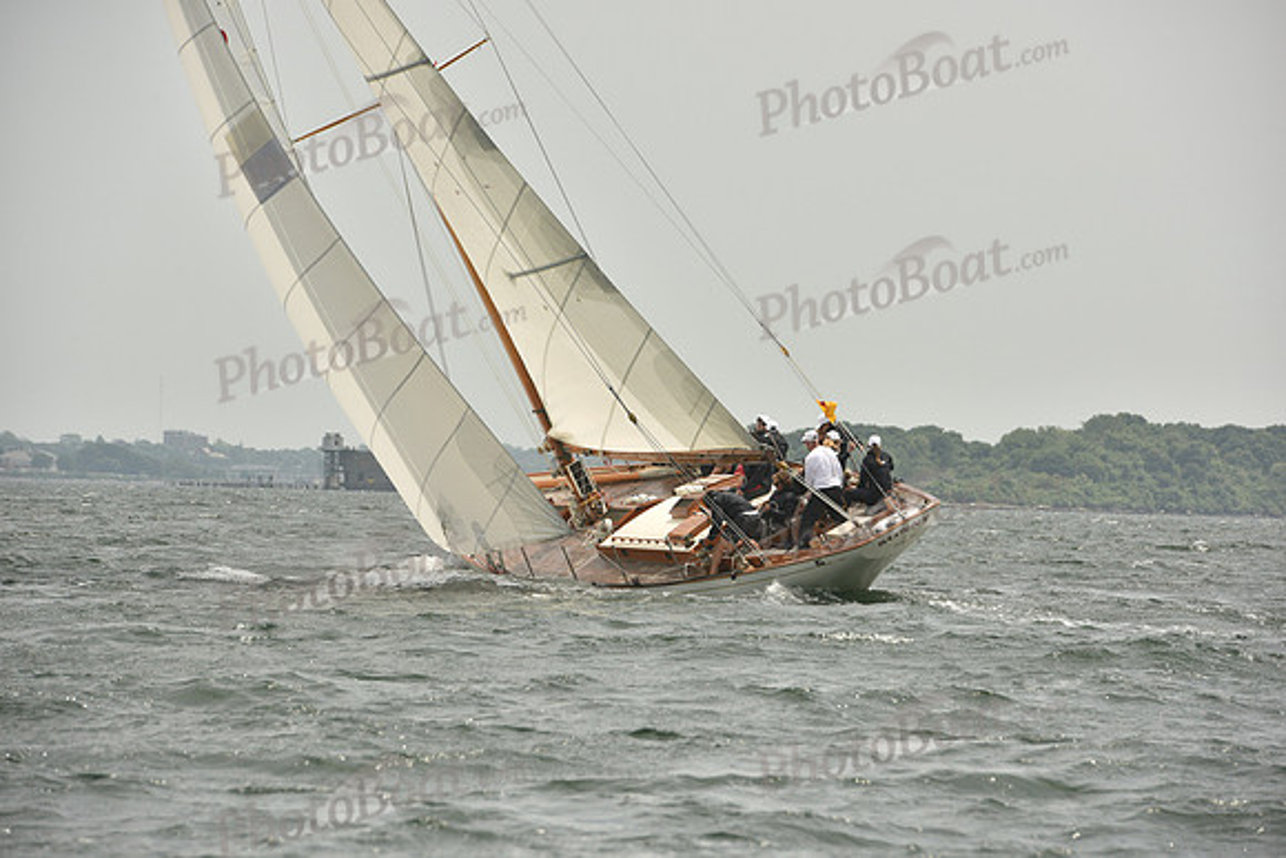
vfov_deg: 6.9
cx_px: 643
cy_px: 429
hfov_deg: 10.3
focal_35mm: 200
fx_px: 7146
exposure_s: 1/1600
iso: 400
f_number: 9
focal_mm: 200
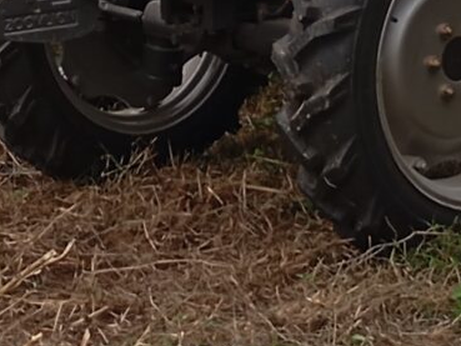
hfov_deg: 9.9
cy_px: -303
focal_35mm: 200
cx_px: 232
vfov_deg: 7.2
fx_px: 2664
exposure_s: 1/401
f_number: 1.8
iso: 100
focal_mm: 4.27
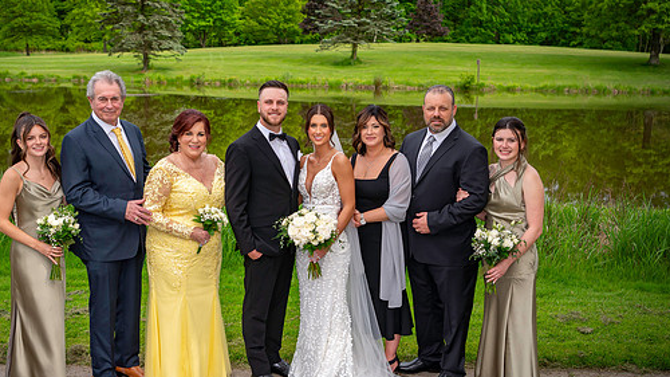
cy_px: 191
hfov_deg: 49.4
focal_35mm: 41
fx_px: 728
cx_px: 314
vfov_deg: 29.0
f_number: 3.2
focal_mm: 32
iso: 400
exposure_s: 1/3200
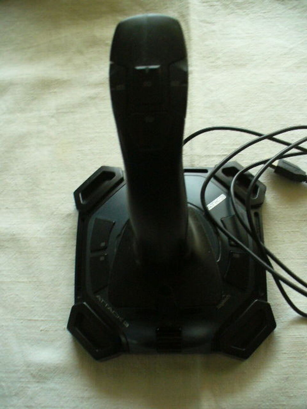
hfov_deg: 38.7
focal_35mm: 37
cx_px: 154
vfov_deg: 50.1
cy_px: 204
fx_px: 437
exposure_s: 1/13
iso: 200
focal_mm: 6.1
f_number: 2.8
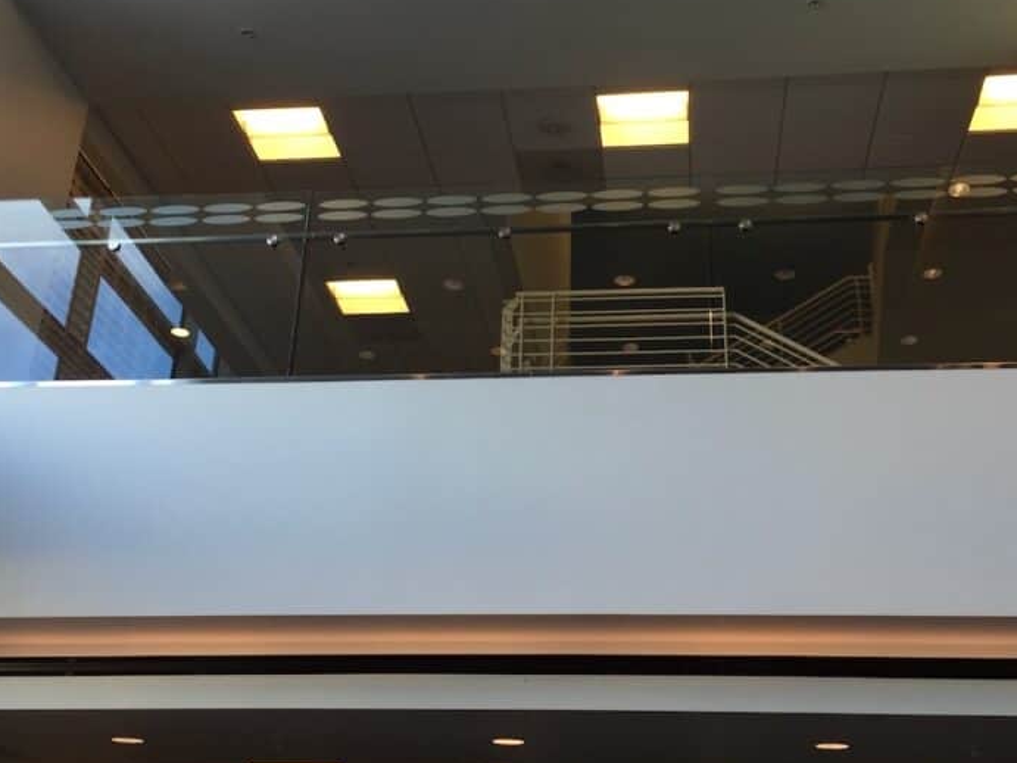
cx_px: 536
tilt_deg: +26.3
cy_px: 333
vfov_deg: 33.5
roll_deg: -2.7
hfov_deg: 43.8
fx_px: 1263
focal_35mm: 43
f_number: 2.2
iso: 32
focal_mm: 4.15
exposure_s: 1/60
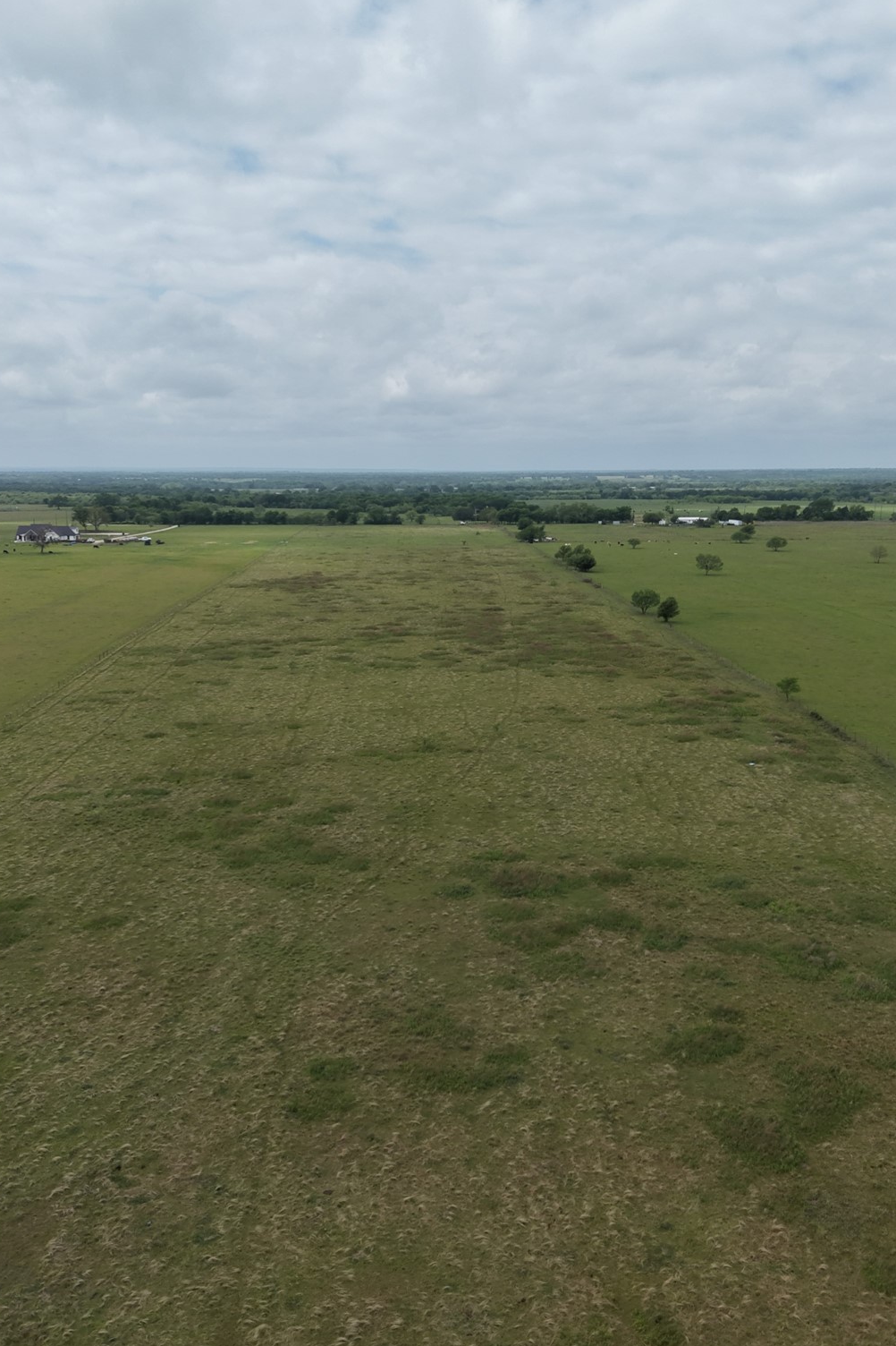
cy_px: 664
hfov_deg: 38.9
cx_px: 445
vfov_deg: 55.8
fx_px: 1270
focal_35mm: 34
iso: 240
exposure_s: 1/6400
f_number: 1.8
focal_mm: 8.67
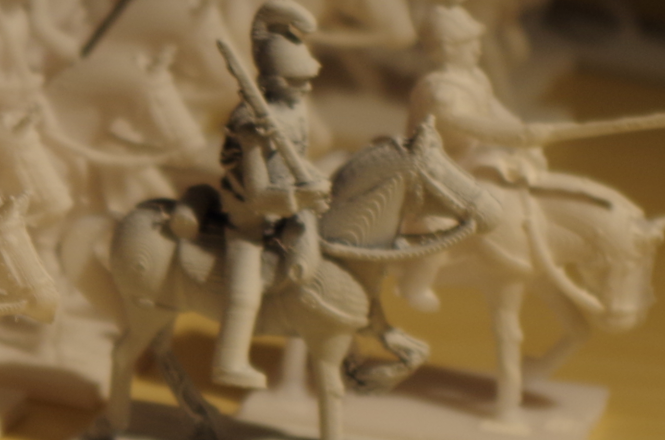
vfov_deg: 4.3
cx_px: -252
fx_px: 5843
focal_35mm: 317
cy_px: 75
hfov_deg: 6.5
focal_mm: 55
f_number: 5.6
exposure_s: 1/50
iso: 200
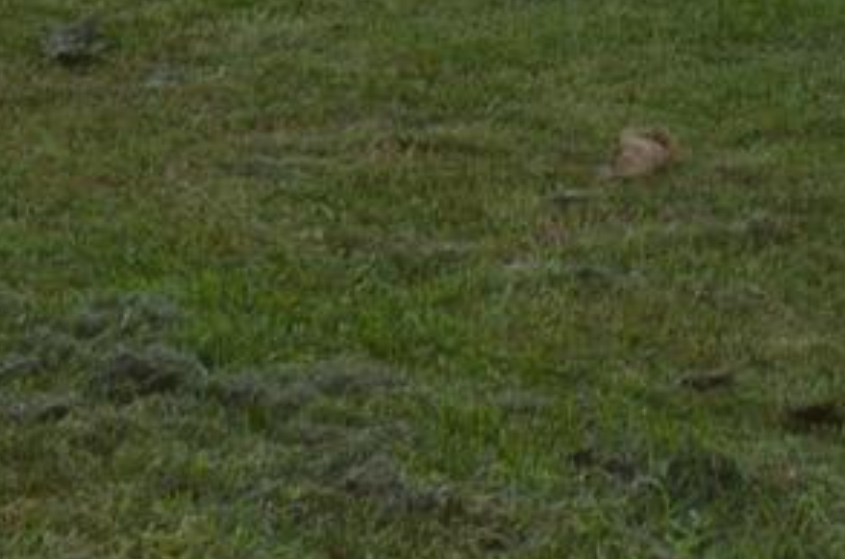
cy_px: -1183
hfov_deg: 9.7
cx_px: 992
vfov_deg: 6.0
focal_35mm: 210
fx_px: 4918
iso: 100
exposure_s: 1/200
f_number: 7.1
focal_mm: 20
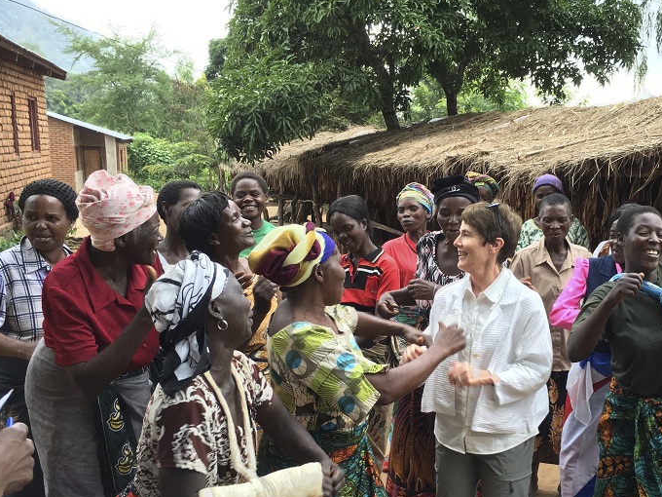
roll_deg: -2.1
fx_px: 841
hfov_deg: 42.2
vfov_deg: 32.7
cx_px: 458
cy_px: 319
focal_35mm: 44
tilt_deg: -12.1
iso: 40
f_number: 2.2
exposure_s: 1/100
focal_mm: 4.15
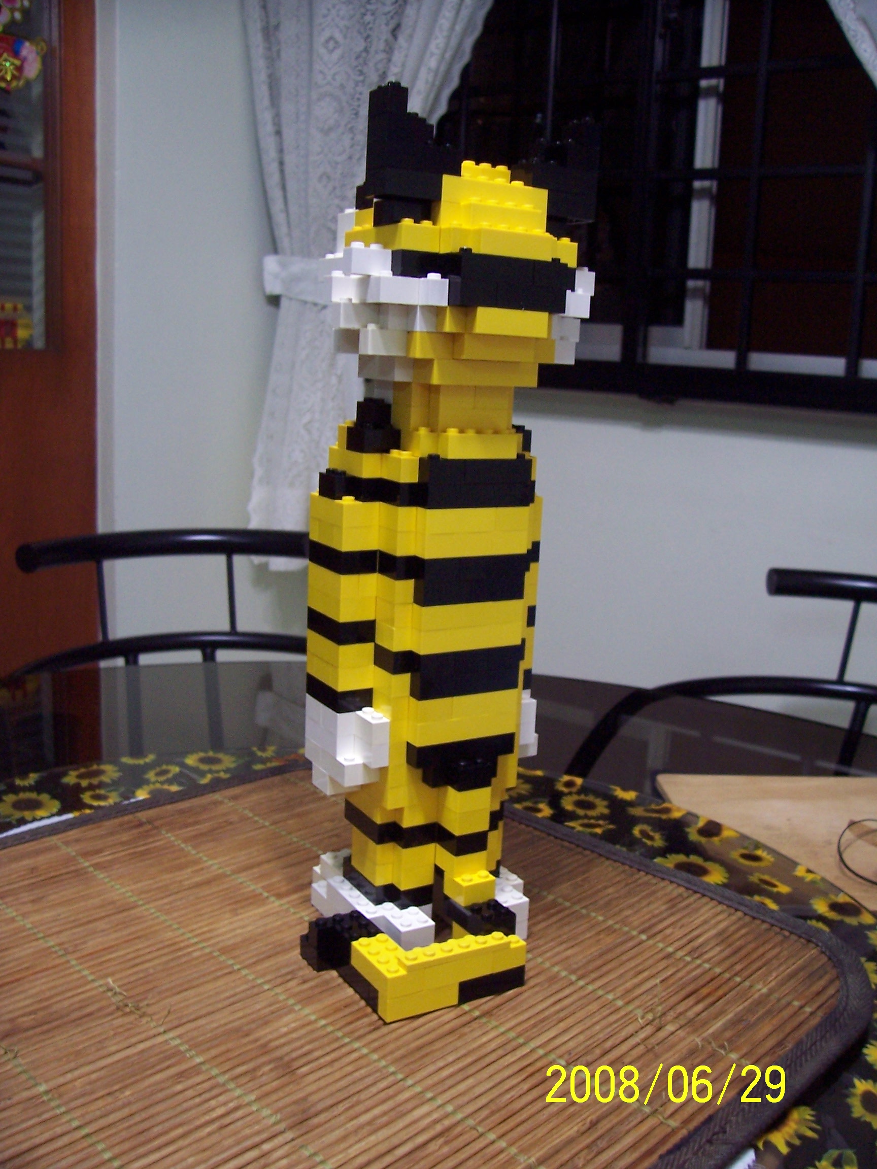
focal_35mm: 34
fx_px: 1149
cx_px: 438
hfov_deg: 41.8
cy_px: 584
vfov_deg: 54.0
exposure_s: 1/8
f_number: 2.7
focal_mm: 5.6
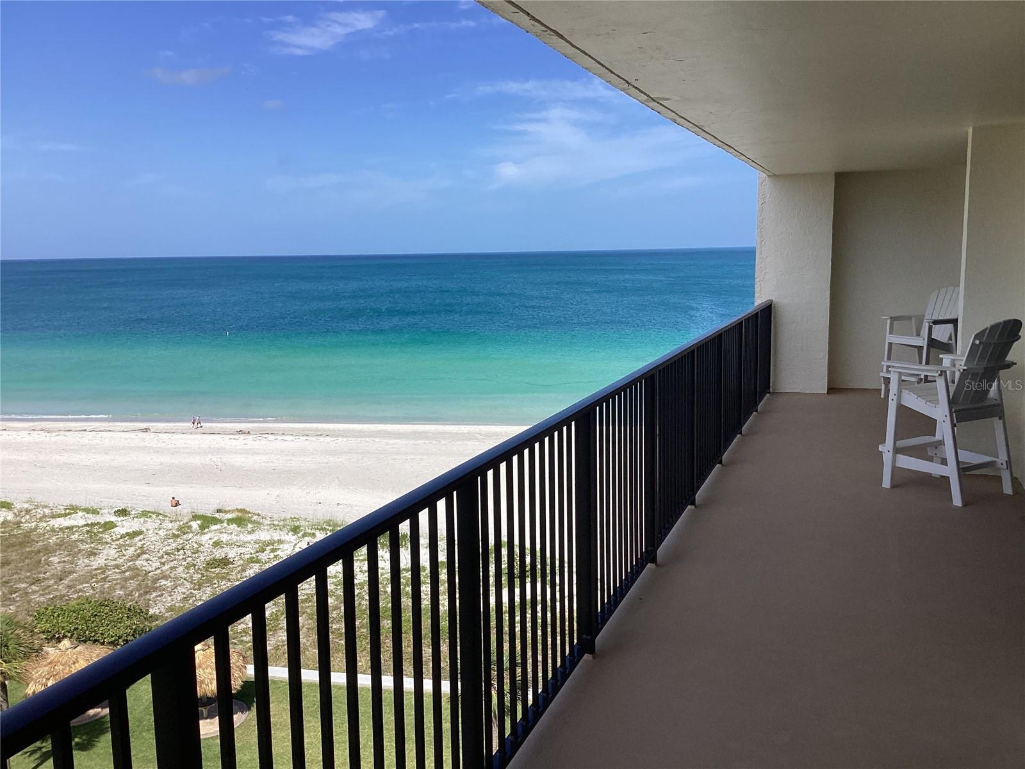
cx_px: 512
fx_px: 918
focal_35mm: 31
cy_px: 384
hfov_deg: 58.4
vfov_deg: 45.4
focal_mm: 3.3
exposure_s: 1/1733
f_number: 2.4
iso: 25
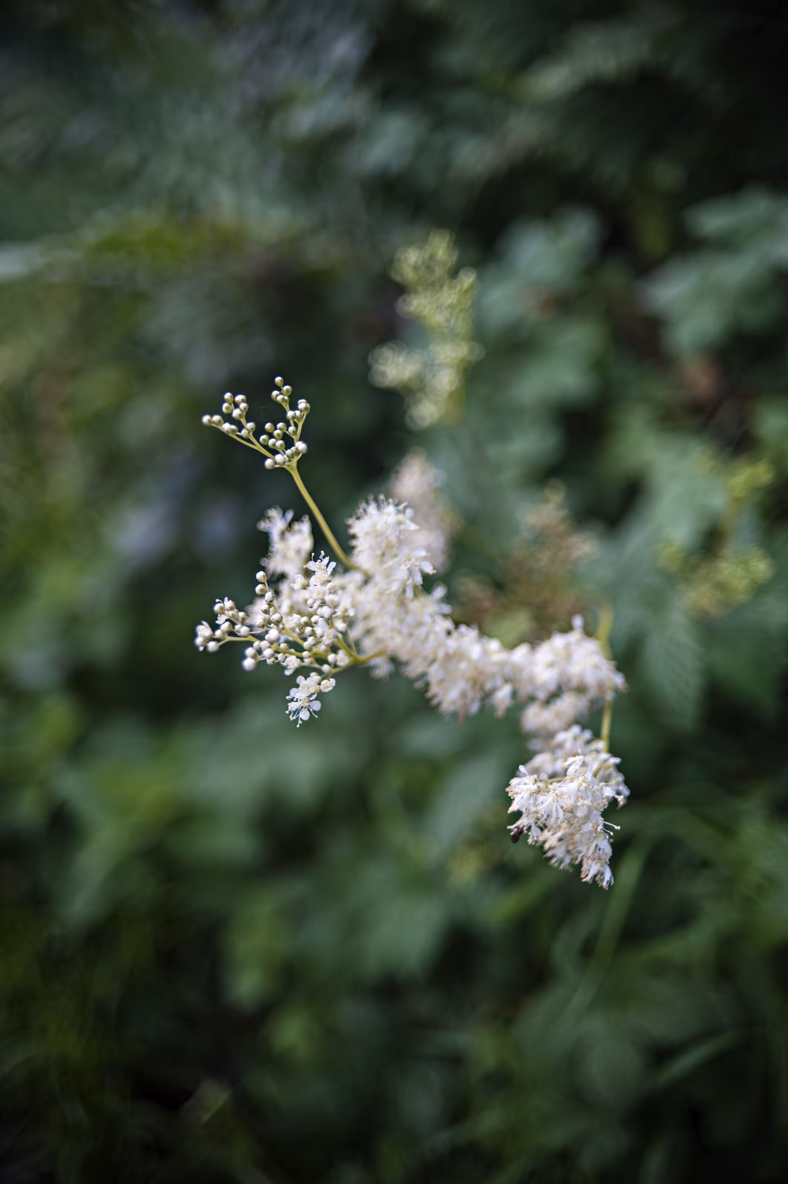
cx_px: 394
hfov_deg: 37.8
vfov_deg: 54.5
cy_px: 592
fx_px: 1151
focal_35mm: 35
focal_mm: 35
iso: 200
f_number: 2
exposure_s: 1/1600
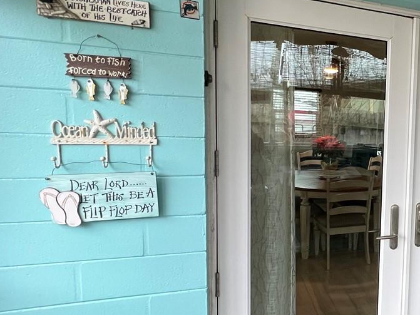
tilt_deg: -6.0
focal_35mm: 31
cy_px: 169
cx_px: 435
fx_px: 376
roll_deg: -2.4
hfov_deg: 46.9
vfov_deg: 45.4
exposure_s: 1/120
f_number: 1.8
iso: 200
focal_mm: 1.57
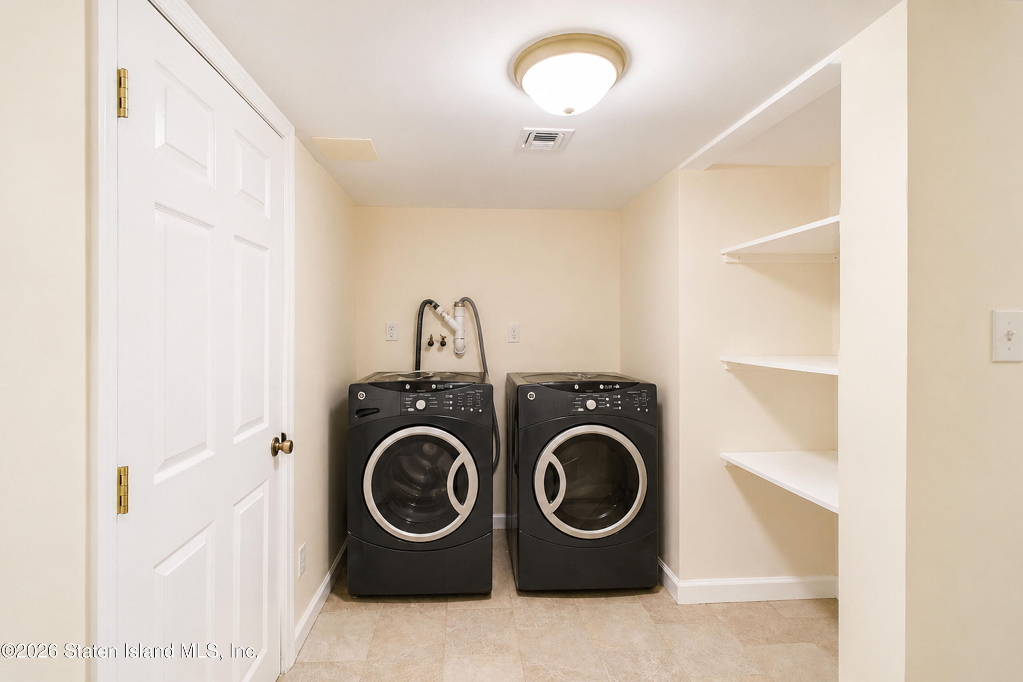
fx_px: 426
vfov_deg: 77.3
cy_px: 341
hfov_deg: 100.4
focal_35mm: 15
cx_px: 512
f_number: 6.4
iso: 1600
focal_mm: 10
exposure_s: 1/30
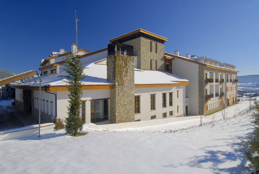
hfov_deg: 85.3
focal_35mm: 20
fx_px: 140
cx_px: 130
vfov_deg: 63.4
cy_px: 87
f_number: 22
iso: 100
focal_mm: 13
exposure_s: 1/13
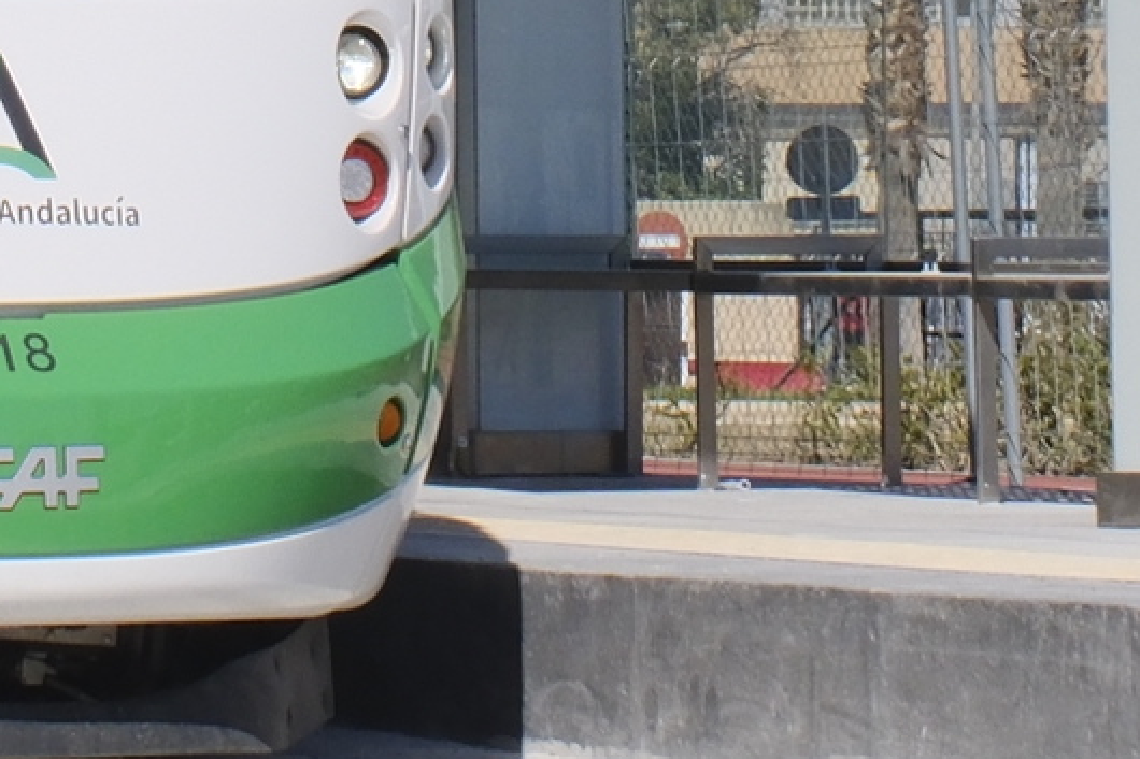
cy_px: -933
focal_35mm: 268
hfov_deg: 7.6
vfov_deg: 5.0
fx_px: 8484
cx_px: -60
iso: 500
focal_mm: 24.9
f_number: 11
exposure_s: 1/640
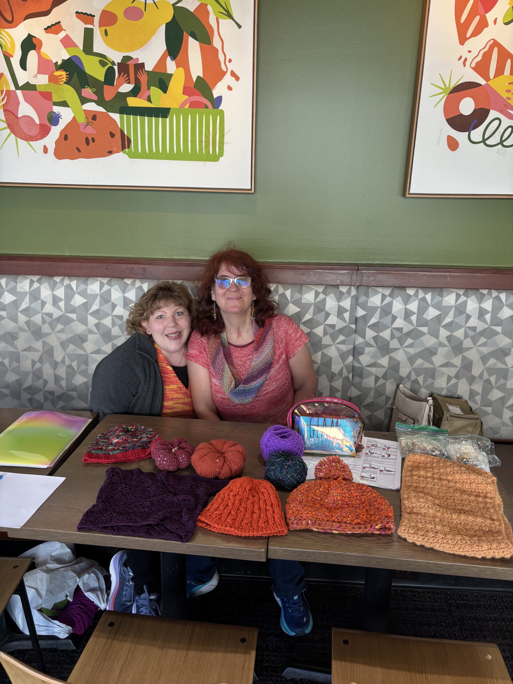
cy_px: 342
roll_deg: -1.8
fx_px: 514
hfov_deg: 53.1
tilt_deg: -17.5
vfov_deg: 67.3
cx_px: 256
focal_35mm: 26
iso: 80
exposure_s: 1/120
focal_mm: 5.96
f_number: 1.6
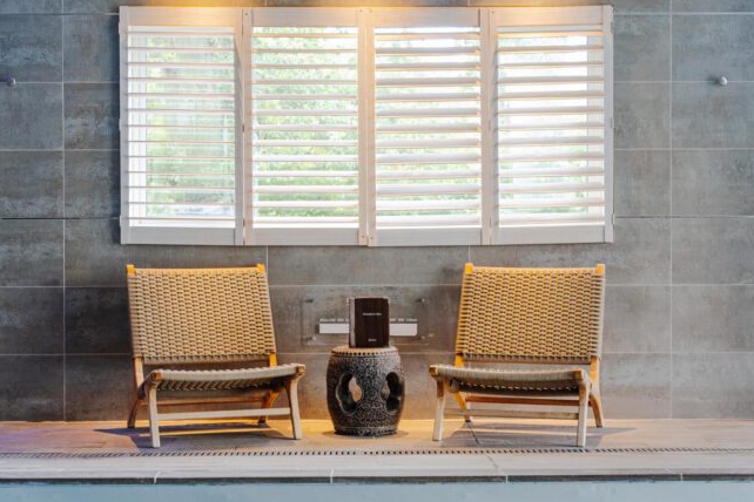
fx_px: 1403
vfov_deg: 20.3
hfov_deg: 30.1
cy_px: 287
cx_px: 382
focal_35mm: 67
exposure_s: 1/100
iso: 2000
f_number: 5
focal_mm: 56
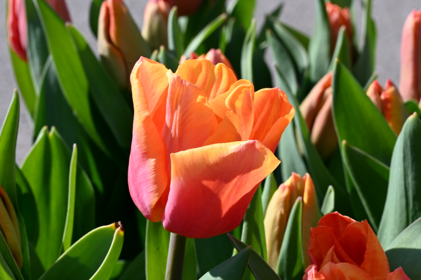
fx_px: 549
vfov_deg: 28.6
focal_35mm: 47
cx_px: 210
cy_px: 140
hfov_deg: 41.9
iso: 110
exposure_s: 1/60
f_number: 16
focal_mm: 47
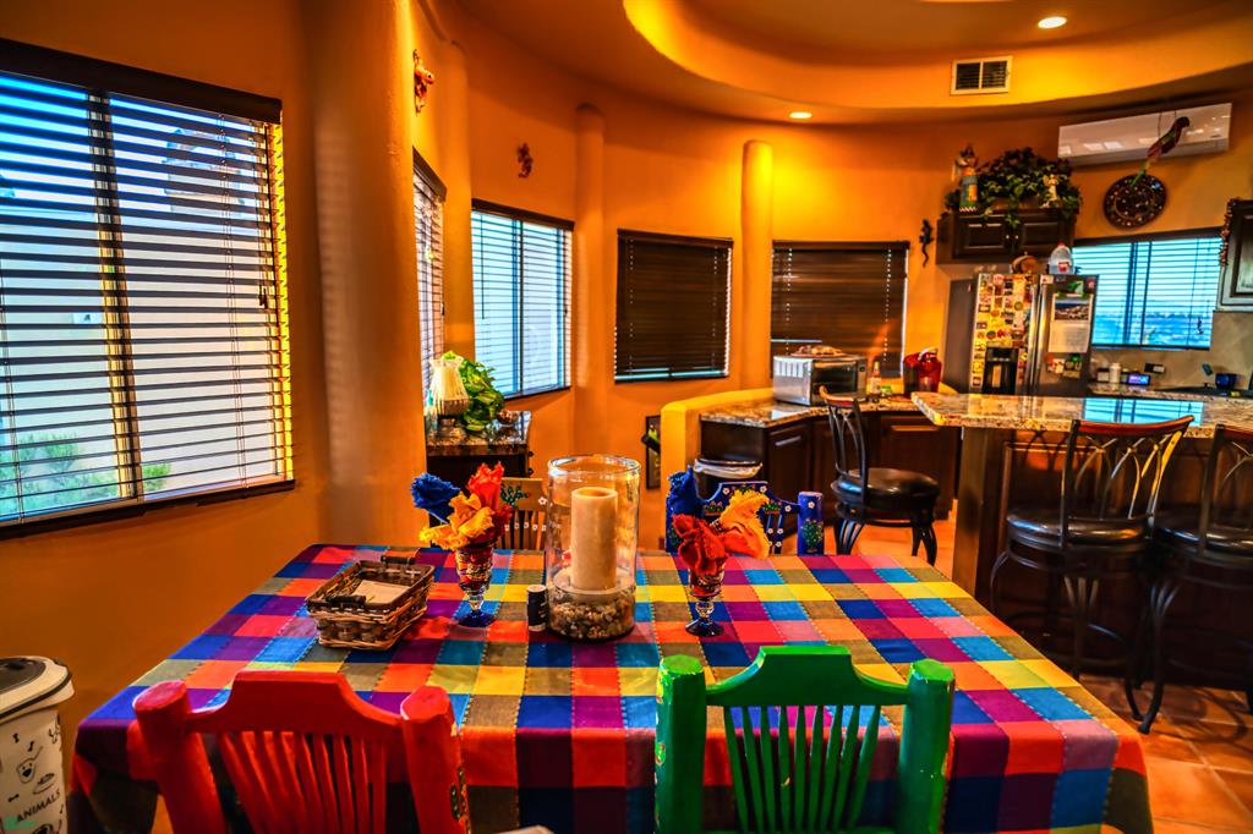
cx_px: 626
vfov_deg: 61.9
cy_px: 417
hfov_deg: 84.0
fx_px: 696
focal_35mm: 20
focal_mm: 20
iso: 320
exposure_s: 1/50
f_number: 2.8
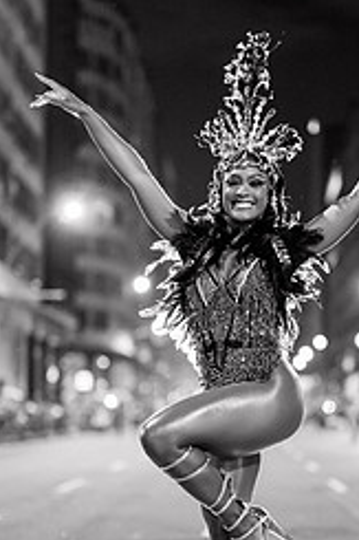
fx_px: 1378
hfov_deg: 14.8
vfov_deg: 22.1
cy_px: 350
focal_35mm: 92
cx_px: 218
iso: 2000
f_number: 1.2
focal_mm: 50
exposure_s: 1/320
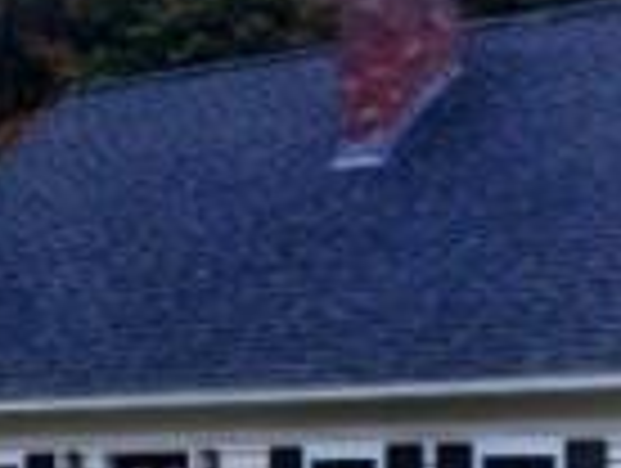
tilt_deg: +5.3
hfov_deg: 14.2
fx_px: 2498
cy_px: 261
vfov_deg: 10.7
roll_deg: +0.6
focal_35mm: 139
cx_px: 315
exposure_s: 1/188
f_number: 2.4
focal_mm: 4.12
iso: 50
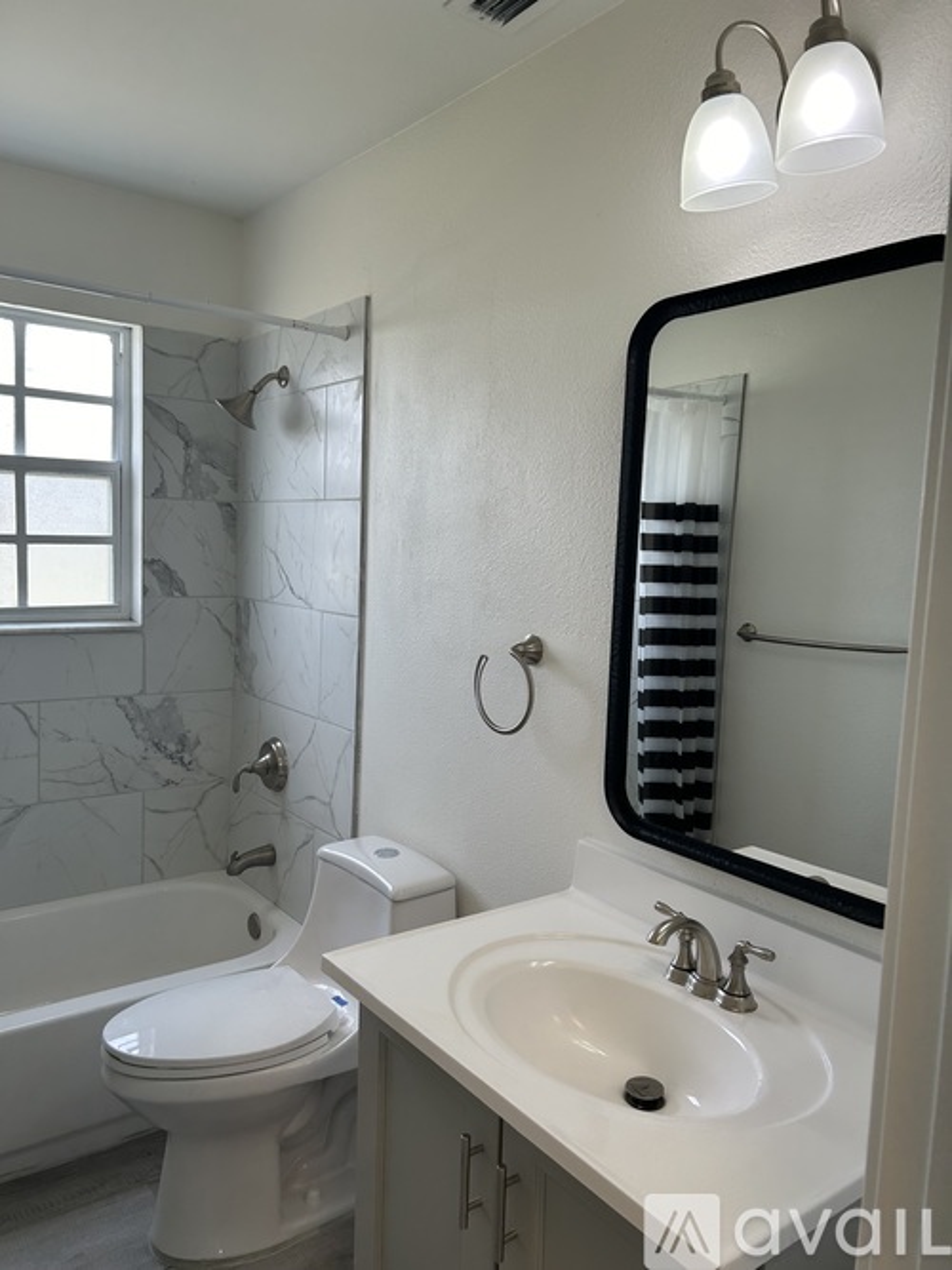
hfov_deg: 53.0
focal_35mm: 26
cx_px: 476
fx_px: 954
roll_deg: -1.5
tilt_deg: -6.9
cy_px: 635
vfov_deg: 67.3
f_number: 1.5
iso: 50
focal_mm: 5.7
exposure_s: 1/302
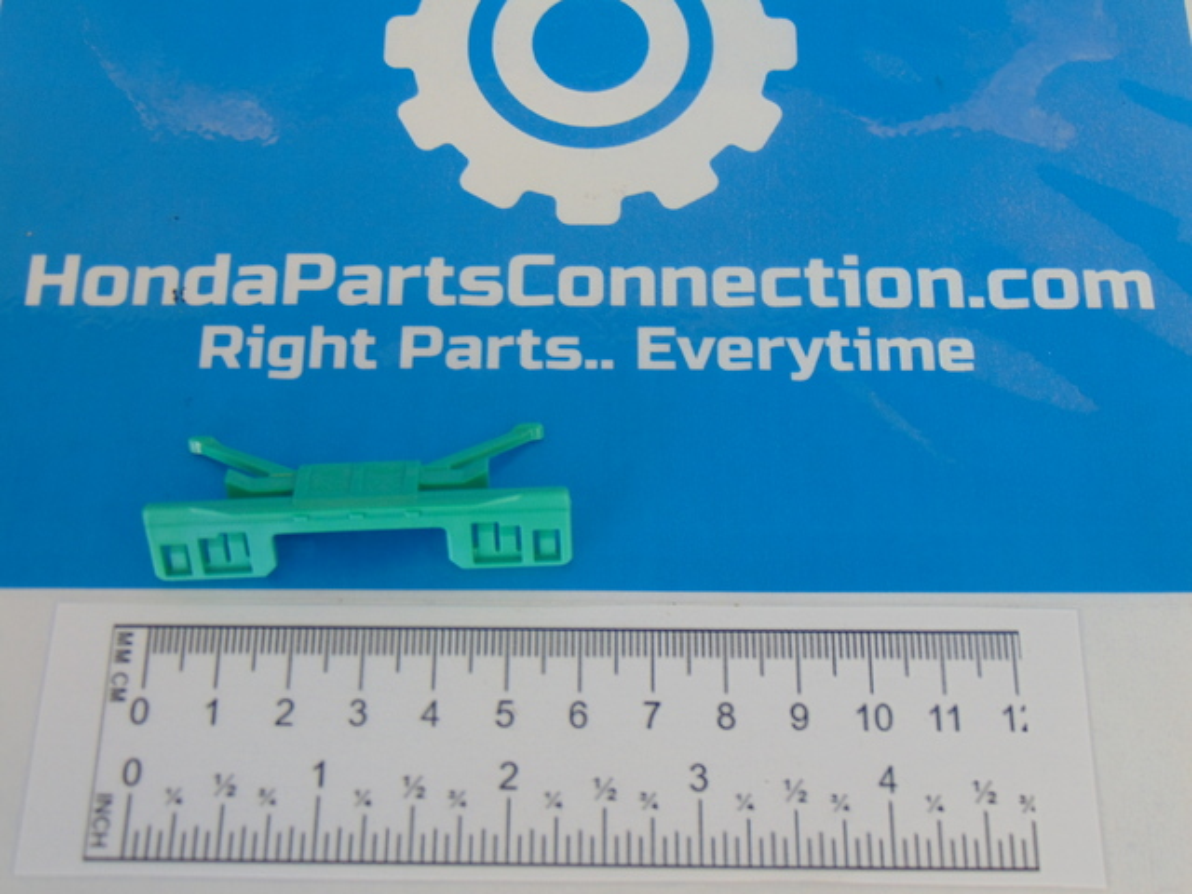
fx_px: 1722
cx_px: 596
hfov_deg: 38.2
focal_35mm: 50
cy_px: 447
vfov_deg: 29.1
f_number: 3.5
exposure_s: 1/40
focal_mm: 9
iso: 80
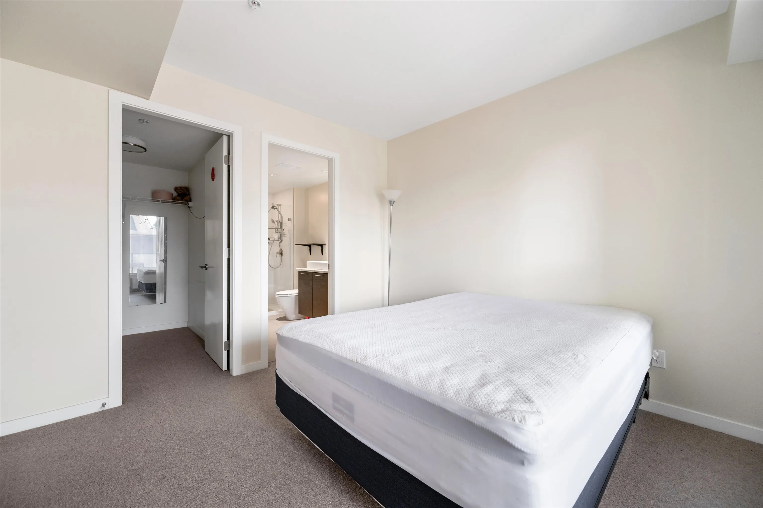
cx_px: 382
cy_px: 254
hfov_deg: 104.3
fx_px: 297
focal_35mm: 14
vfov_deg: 81.1
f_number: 6.3
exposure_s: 1/50
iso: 640
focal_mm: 14
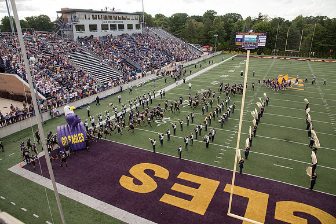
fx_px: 224
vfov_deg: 53.2
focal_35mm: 24
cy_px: 112
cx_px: 168
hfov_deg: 73.7
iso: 640
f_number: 6.3
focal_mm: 24
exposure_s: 1/640
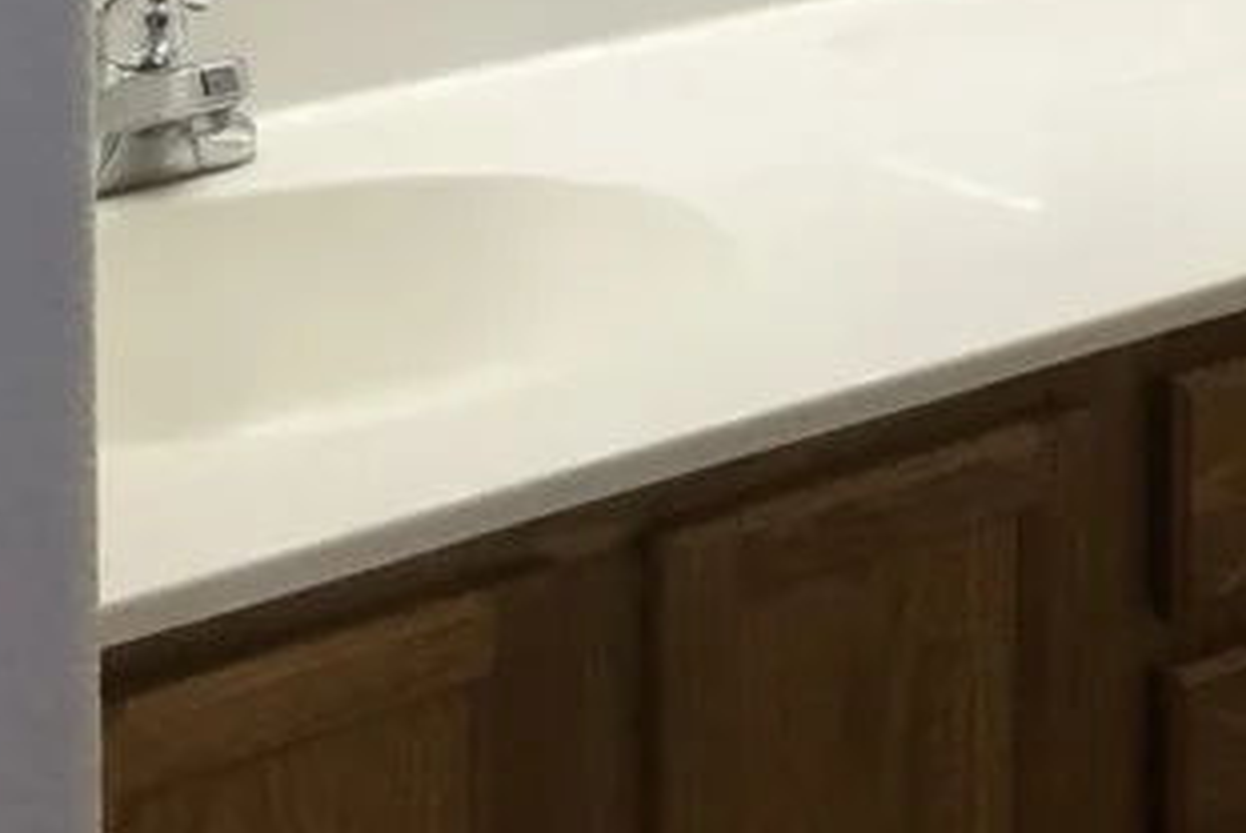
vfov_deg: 12.0
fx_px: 3672
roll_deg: -0.1
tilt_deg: -6.9
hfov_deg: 19.2
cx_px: 833
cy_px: -605
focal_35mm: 106
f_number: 2.4
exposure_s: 1/40
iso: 32
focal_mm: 3.3
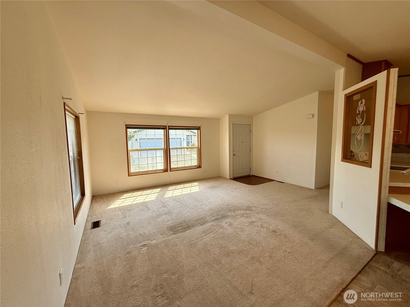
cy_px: 154
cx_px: 205
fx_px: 166
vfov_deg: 85.7
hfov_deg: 102.1
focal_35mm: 14
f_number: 2.2
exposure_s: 1/229
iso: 50
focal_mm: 2.22
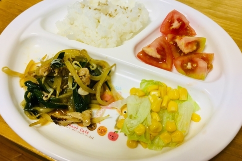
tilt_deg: -56.0
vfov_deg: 42.3
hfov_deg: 60.3
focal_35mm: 31
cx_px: 119
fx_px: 208
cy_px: 79
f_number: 2.2
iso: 100
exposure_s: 1/30
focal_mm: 4.15
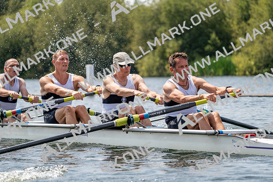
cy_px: 91
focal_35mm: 200
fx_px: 1517
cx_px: 136
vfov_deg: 6.9
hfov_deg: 10.3
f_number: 5.6
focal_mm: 200
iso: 200
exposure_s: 1/1600
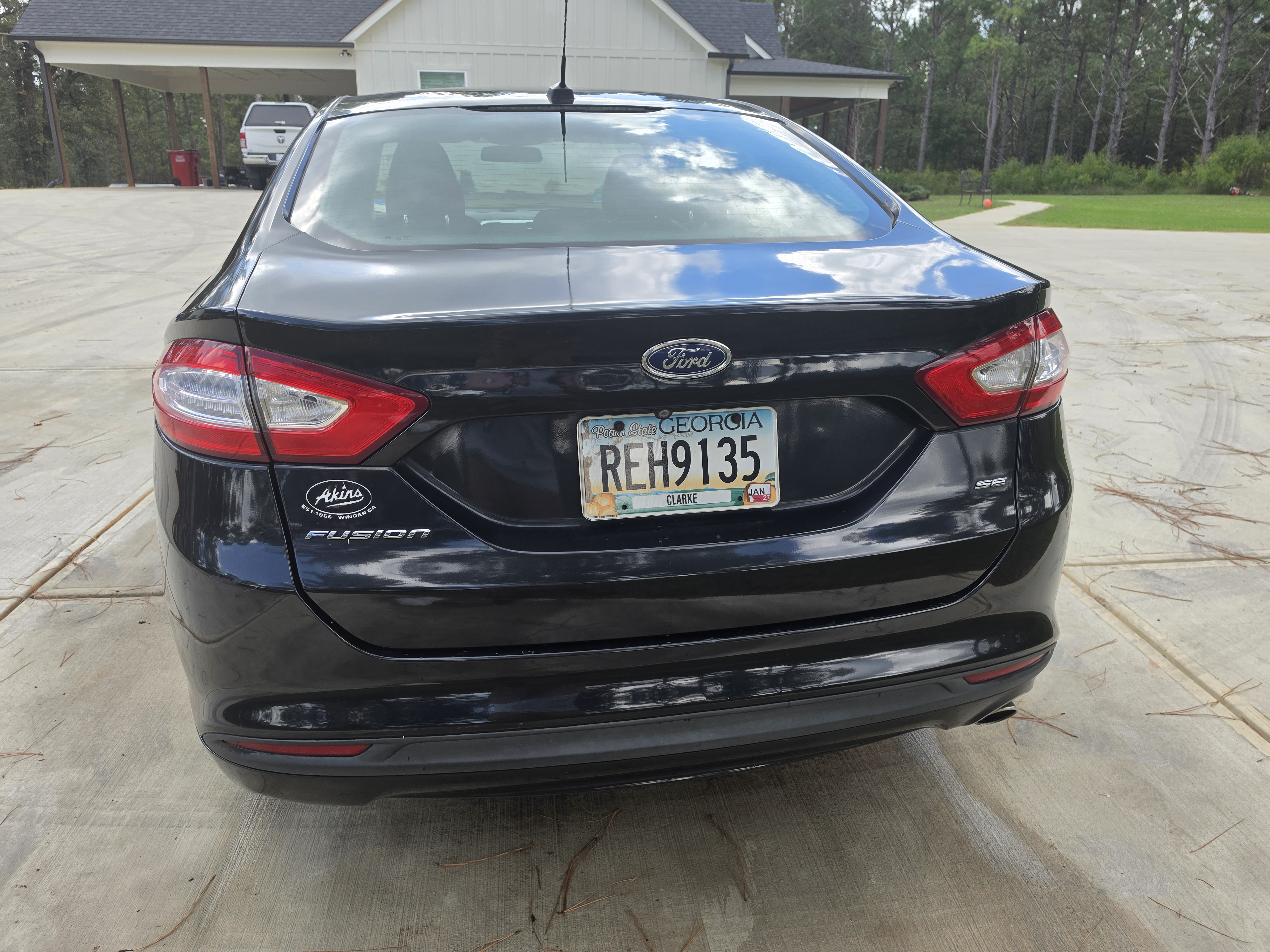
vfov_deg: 58.9
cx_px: 635
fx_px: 844
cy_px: 476
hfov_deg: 73.9
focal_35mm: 23
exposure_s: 1/1957
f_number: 1.4
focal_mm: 6.5
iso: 64
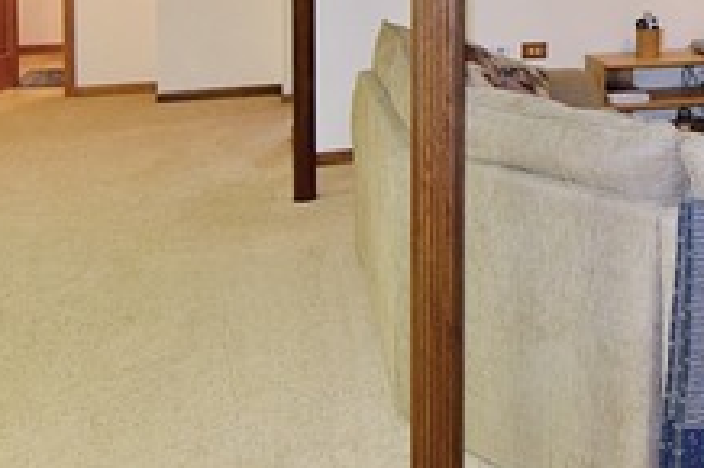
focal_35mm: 48
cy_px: -73
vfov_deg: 25.3
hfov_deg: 36.6
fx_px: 947
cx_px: 707
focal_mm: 11
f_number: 4.5
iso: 800
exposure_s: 1/80
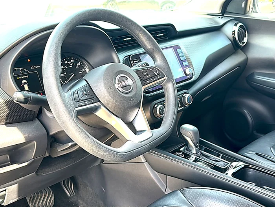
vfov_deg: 37.7
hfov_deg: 49.0
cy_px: 104
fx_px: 302
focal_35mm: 38
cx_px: 138
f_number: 1.78
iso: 100
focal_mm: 6.86
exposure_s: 1/206
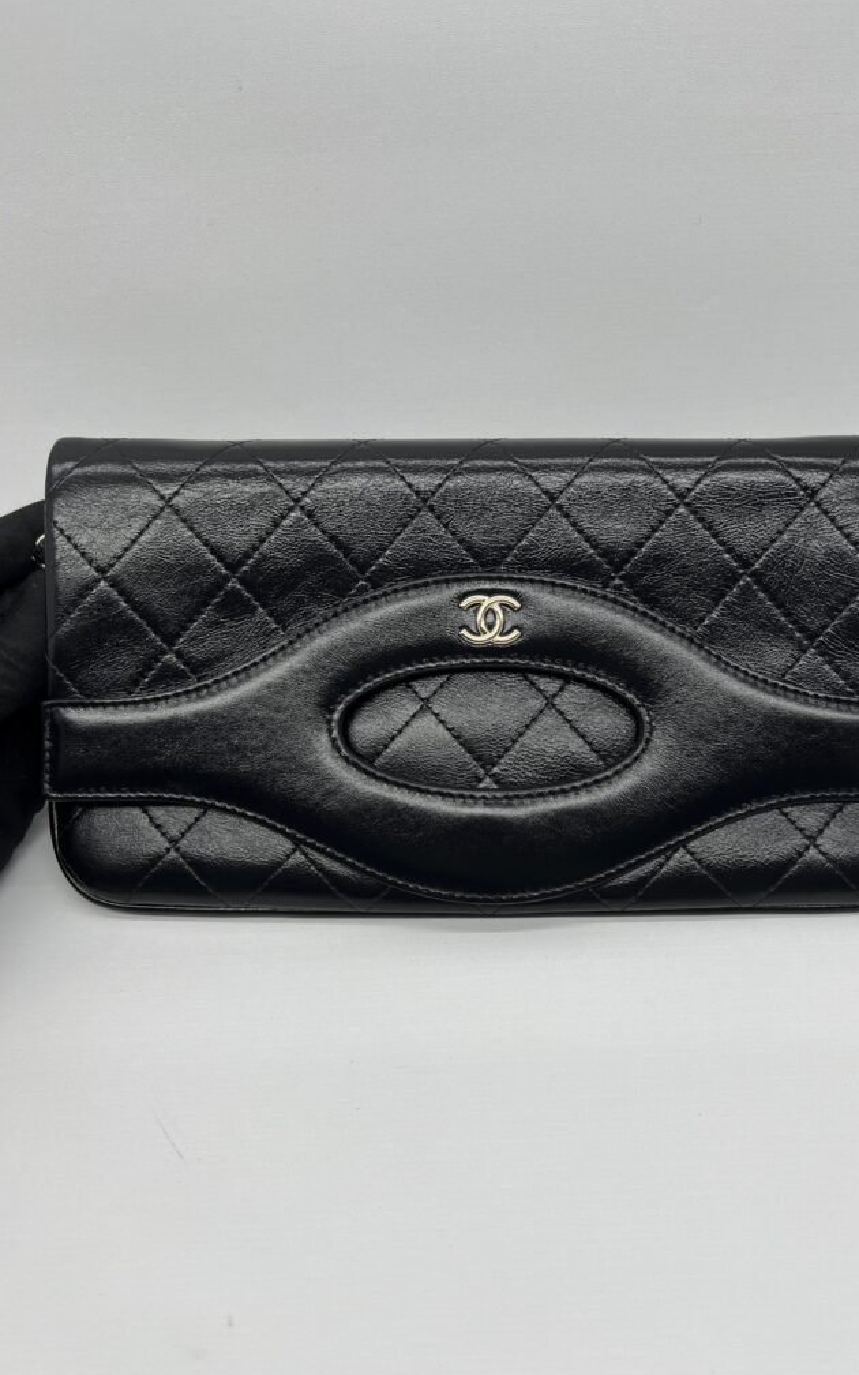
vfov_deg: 66.5
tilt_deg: -39.7
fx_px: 1049
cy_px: 682
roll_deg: +3.9
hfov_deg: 44.4
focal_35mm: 28
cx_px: 491
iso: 40
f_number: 1.5
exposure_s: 1/216
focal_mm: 5.7
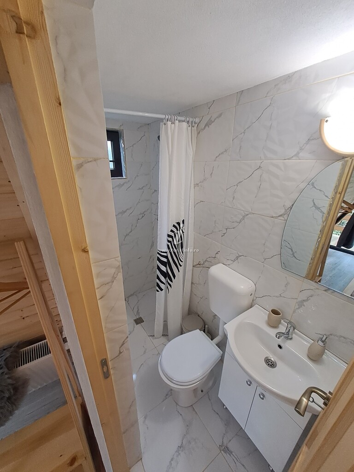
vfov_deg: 106.2
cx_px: 177
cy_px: 236
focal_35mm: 13
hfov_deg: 89.9
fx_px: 177
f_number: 2.2
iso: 80
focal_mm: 1.42
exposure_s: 1/50
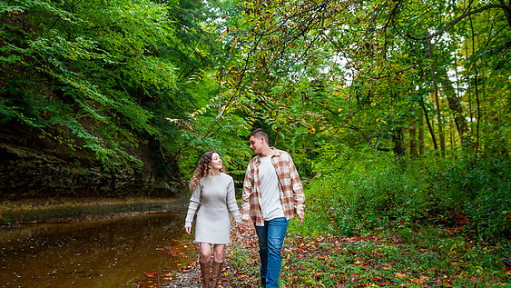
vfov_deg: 33.7
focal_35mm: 35
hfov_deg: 56.5
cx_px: 229
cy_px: 157
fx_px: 474
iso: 400
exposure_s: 1/160
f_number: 3.2
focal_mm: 30
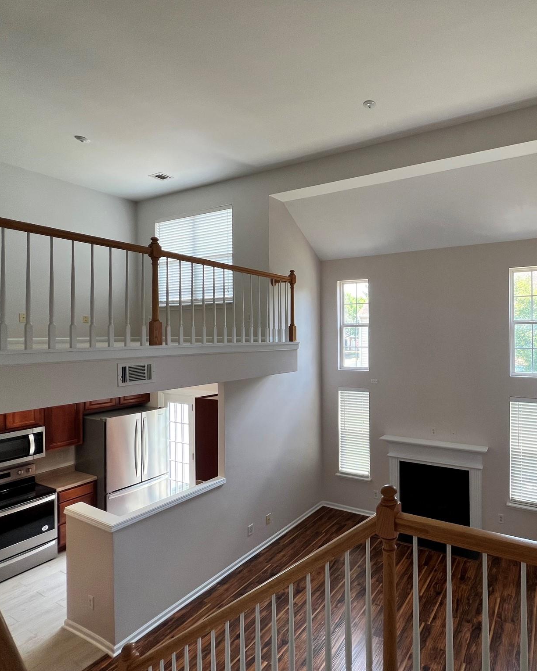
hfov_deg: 71.7
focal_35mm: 17
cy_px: 336
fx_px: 338
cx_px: 403
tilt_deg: +0.2
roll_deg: +0.7
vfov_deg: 89.6
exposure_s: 1/99
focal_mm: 1.57
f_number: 1.8
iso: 50
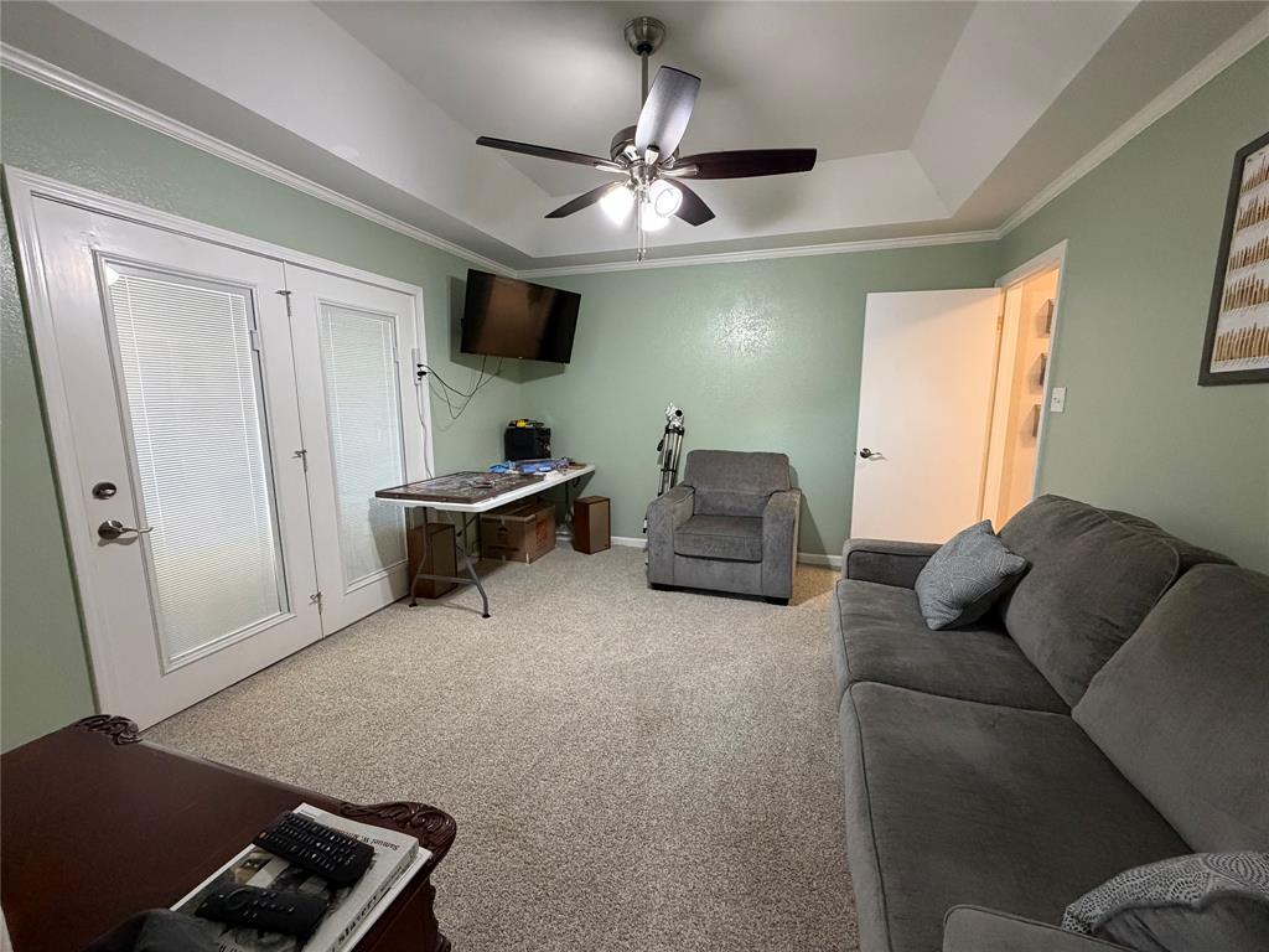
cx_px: 634
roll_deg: +0.3
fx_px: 513
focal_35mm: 14
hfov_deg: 102.1
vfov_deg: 85.7
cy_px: 476
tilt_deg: -9.5
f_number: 2.2
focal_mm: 2.22
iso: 500
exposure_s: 1/60
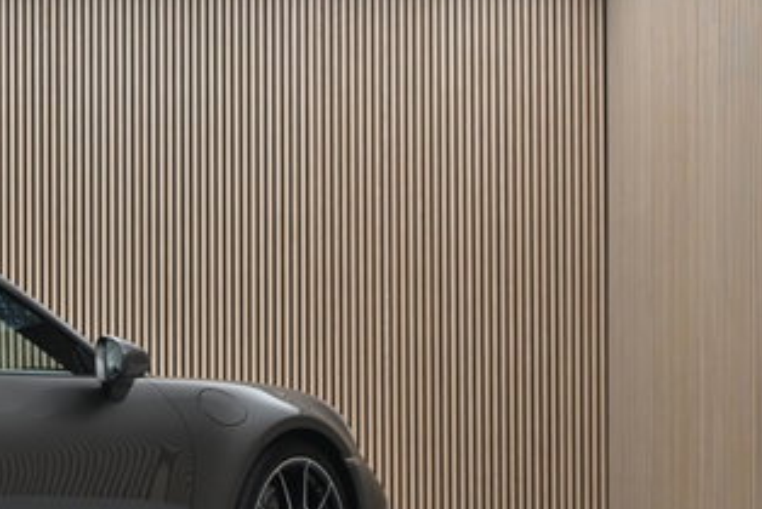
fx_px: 2131
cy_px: 376
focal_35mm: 101
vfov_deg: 13.6
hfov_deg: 19.1
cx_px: -164
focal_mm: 27.5
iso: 500
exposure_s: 1/40
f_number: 4.5
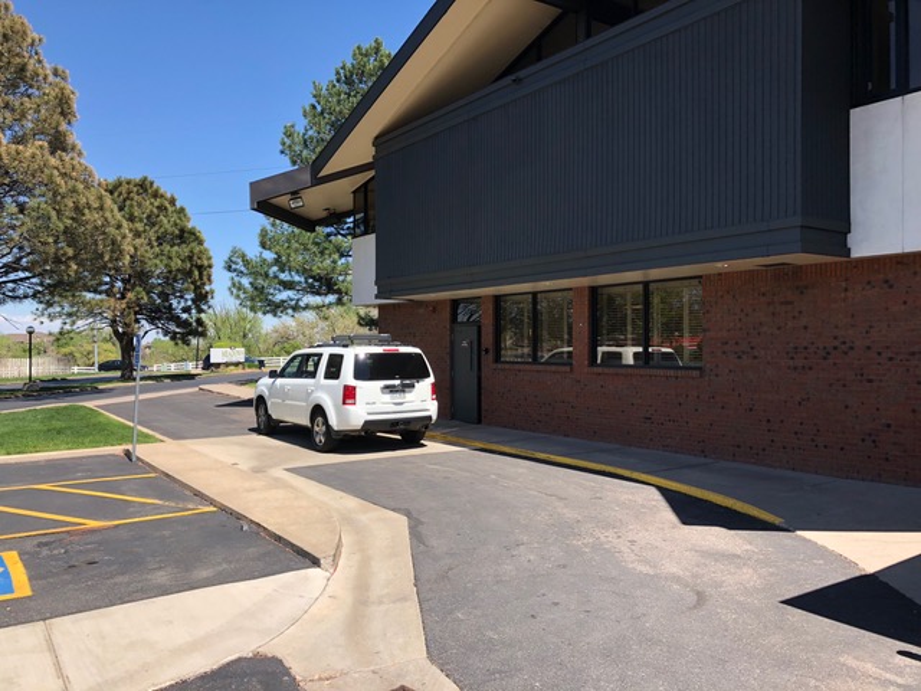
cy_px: 346
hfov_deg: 63.4
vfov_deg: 49.7
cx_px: 460
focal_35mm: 28
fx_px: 745
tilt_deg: +2.7
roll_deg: -0.1
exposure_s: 1/1021
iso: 20
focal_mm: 4
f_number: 1.8
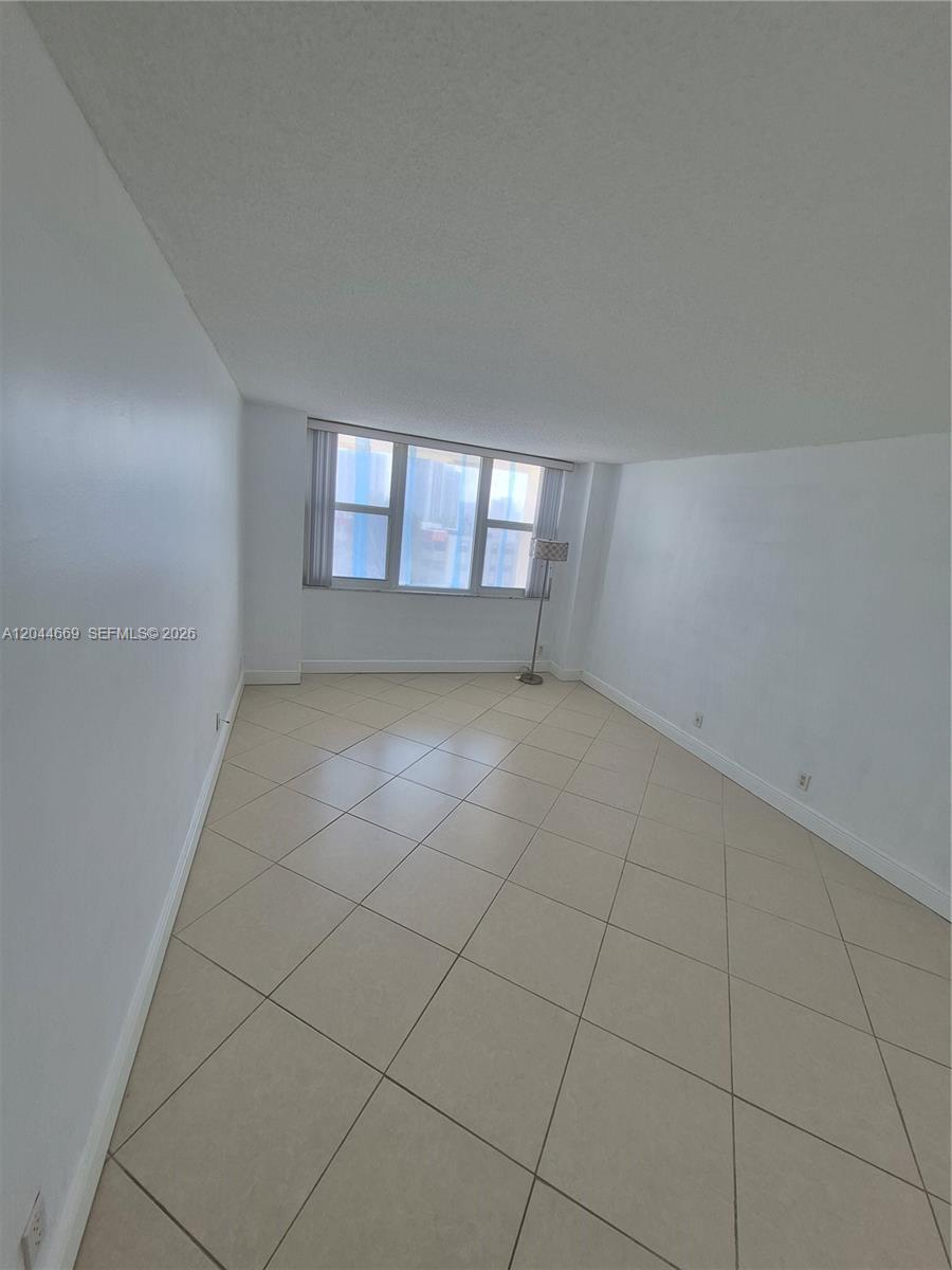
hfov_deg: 89.9
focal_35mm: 13
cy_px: 635
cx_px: 476
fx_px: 477
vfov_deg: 106.2
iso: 64
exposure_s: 1/120
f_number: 2.2
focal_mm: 1.74
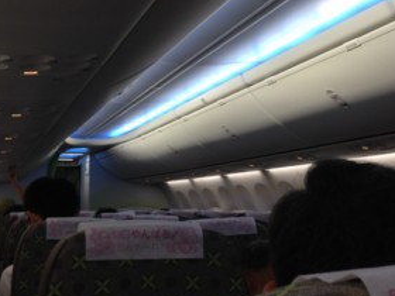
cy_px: 92
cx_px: 130
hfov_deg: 35.8
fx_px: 605
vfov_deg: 27.3
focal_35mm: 53
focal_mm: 4.12
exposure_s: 1/20
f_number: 2.4
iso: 50
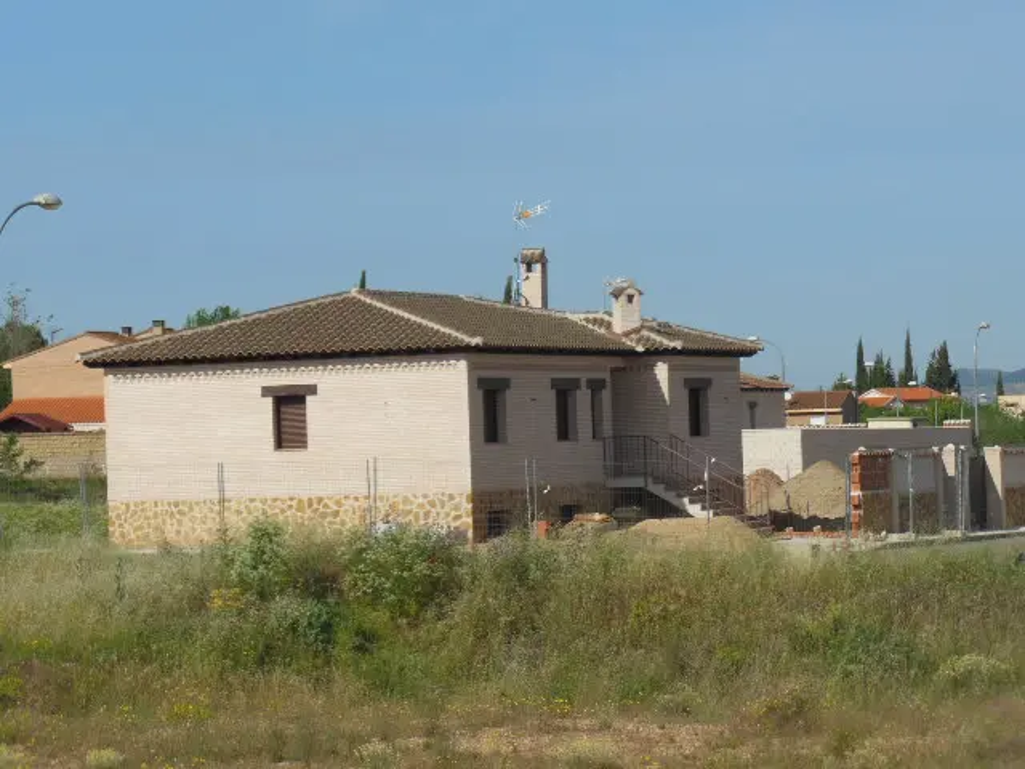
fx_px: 4234
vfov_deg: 10.4
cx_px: 512
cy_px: 384
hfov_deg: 13.8
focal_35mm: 143
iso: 125
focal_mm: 25.5
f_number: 5.8
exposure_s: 1/800
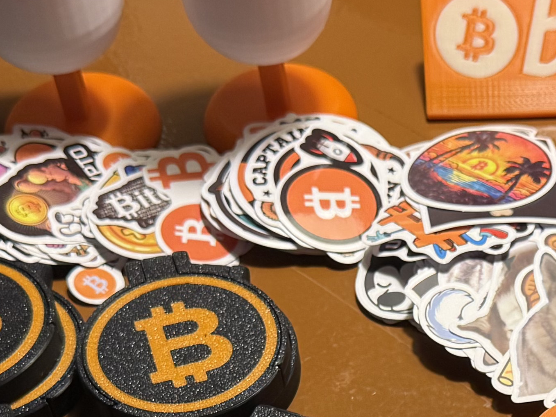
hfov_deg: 18.9
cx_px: 557
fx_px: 1622
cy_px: 518
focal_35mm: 101
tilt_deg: -52.2
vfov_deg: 14.1
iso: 125
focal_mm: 6.76
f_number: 1.78
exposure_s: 1/60
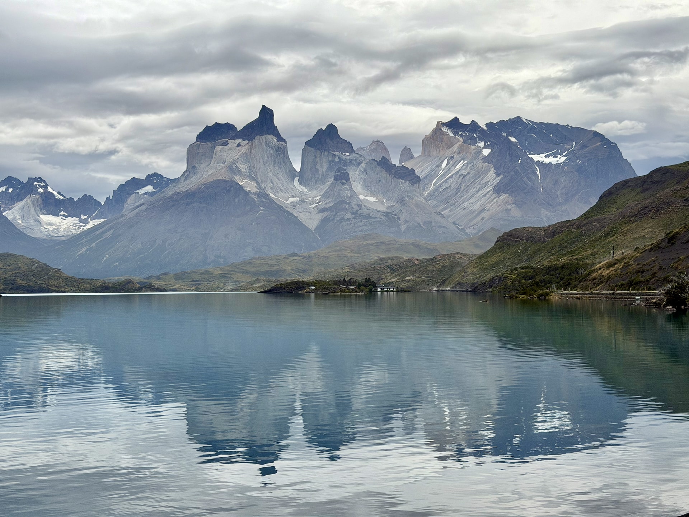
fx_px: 955
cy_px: 258
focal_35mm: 48
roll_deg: +0.6
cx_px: 344
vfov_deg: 30.3
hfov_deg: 39.7
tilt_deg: +2.0
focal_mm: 6.76
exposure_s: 1/7874
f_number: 1.78
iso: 64
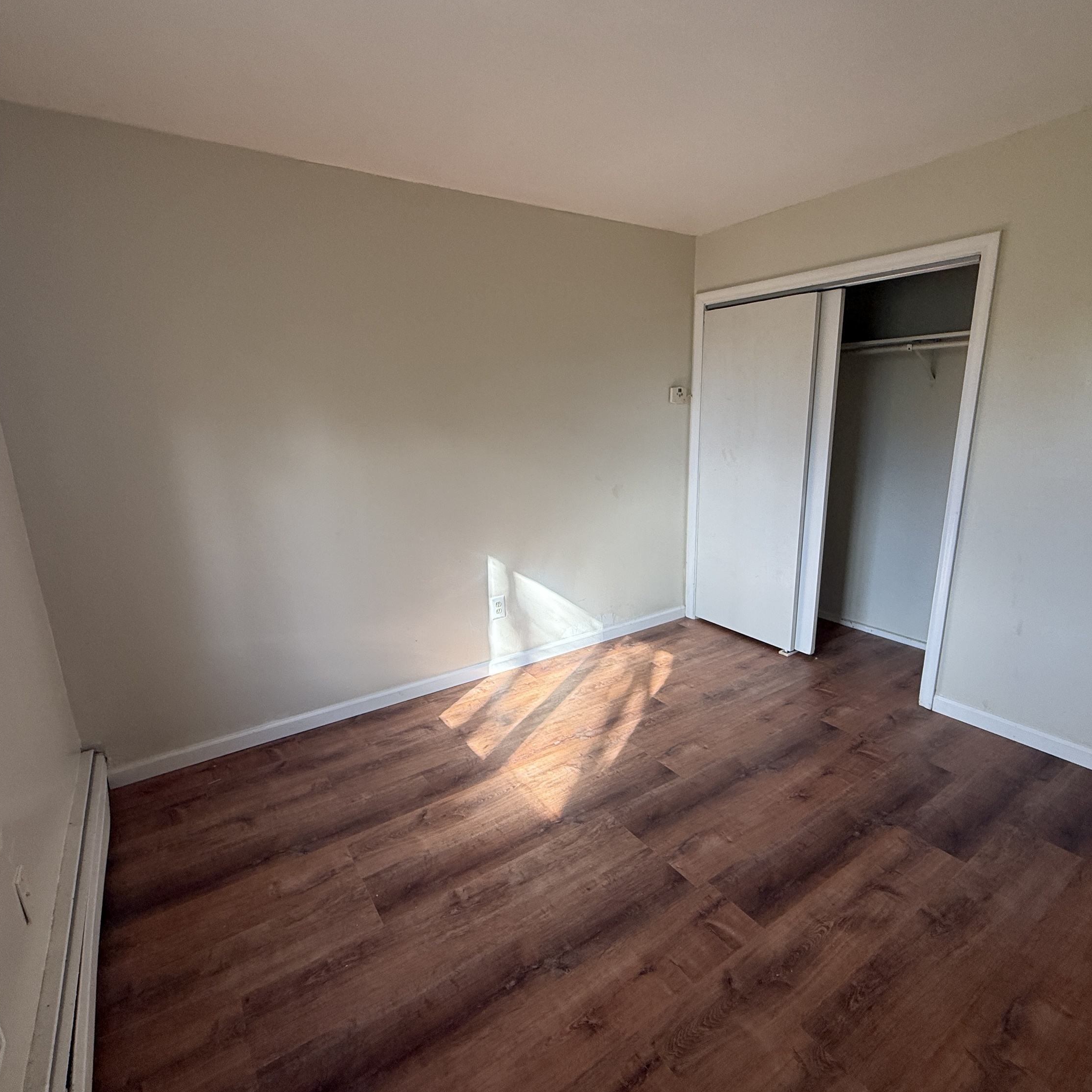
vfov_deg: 84.0
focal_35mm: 17
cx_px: 571
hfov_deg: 83.9
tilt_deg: -13.7
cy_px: 551
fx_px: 607
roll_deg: +1.2
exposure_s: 1/99
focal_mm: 2.22
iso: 80
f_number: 2.2
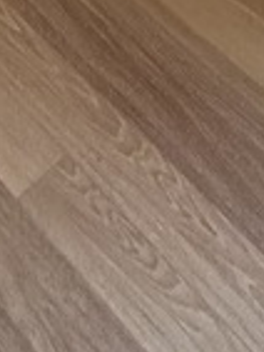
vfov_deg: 10.7
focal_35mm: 107
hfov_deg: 13.5
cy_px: -754
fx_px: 1086
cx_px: -40
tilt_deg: -6.8
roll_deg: -2.3
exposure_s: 1/120
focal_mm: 2.22
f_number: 2.2
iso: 320
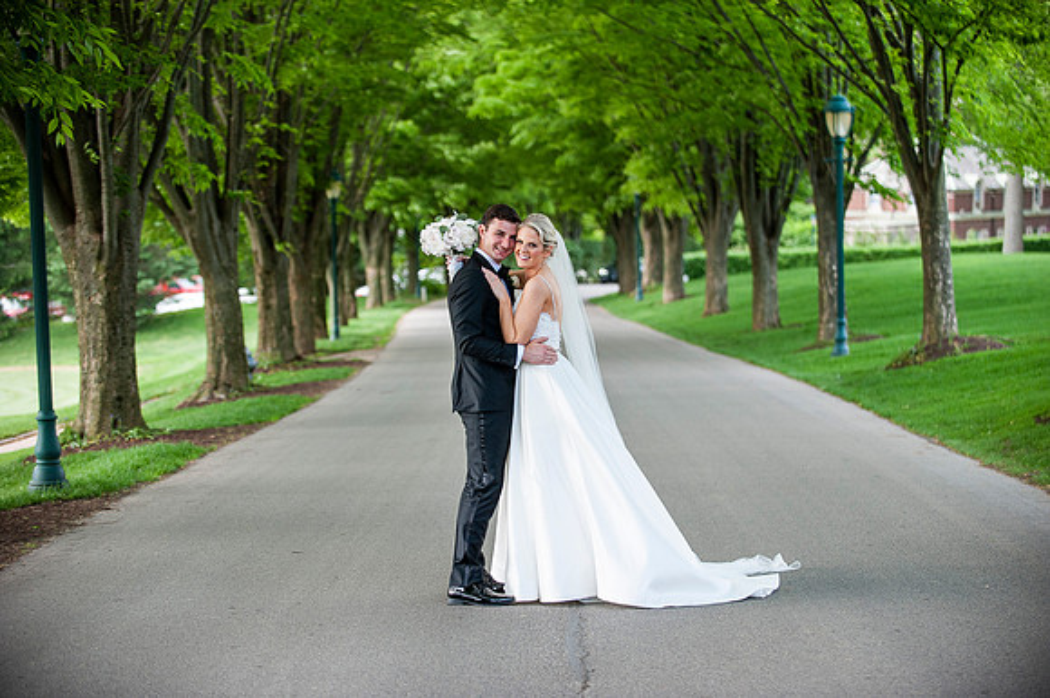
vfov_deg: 15.2
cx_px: 525
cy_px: 349
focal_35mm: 90
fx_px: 2623
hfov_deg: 22.6
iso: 640
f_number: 2.8
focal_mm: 90
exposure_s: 1/1000
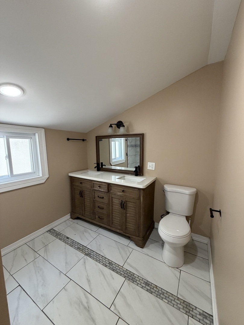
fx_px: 132
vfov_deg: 102.1
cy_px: 162
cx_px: 122
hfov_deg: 85.7
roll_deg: -0.5
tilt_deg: -5.7
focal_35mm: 14
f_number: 2.2
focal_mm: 2.22
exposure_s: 1/120
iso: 250
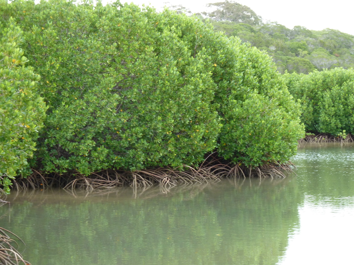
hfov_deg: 16.6
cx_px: 177
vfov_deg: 12.5
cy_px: 132
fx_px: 1217
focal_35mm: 119
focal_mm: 19.5
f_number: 4.4
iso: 160
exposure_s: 1/40
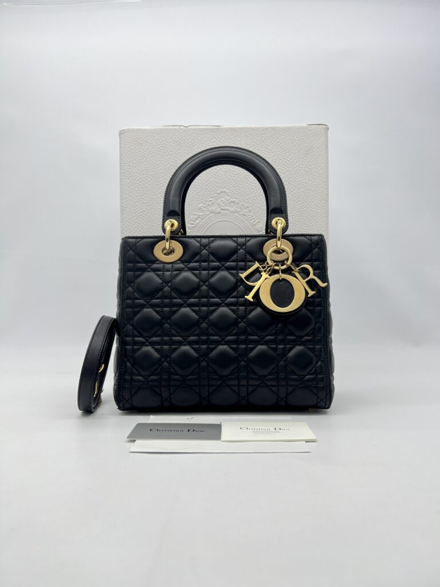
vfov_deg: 67.3
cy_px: 294
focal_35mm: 26
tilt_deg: +1.9
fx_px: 441
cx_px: 220
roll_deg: +1.4
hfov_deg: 53.1
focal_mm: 5.7
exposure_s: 1/185
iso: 40
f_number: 1.5
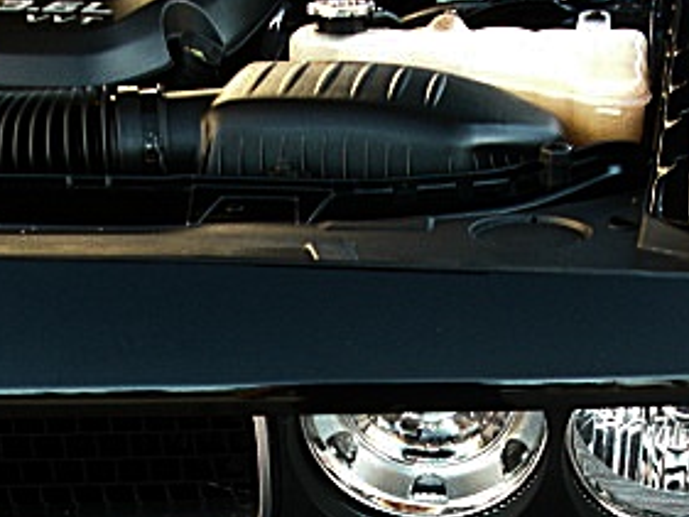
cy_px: 581
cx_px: 319
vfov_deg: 17.4
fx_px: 1633
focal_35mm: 82
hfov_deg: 23.8
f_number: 2.8
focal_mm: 6.3
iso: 200
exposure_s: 1/60
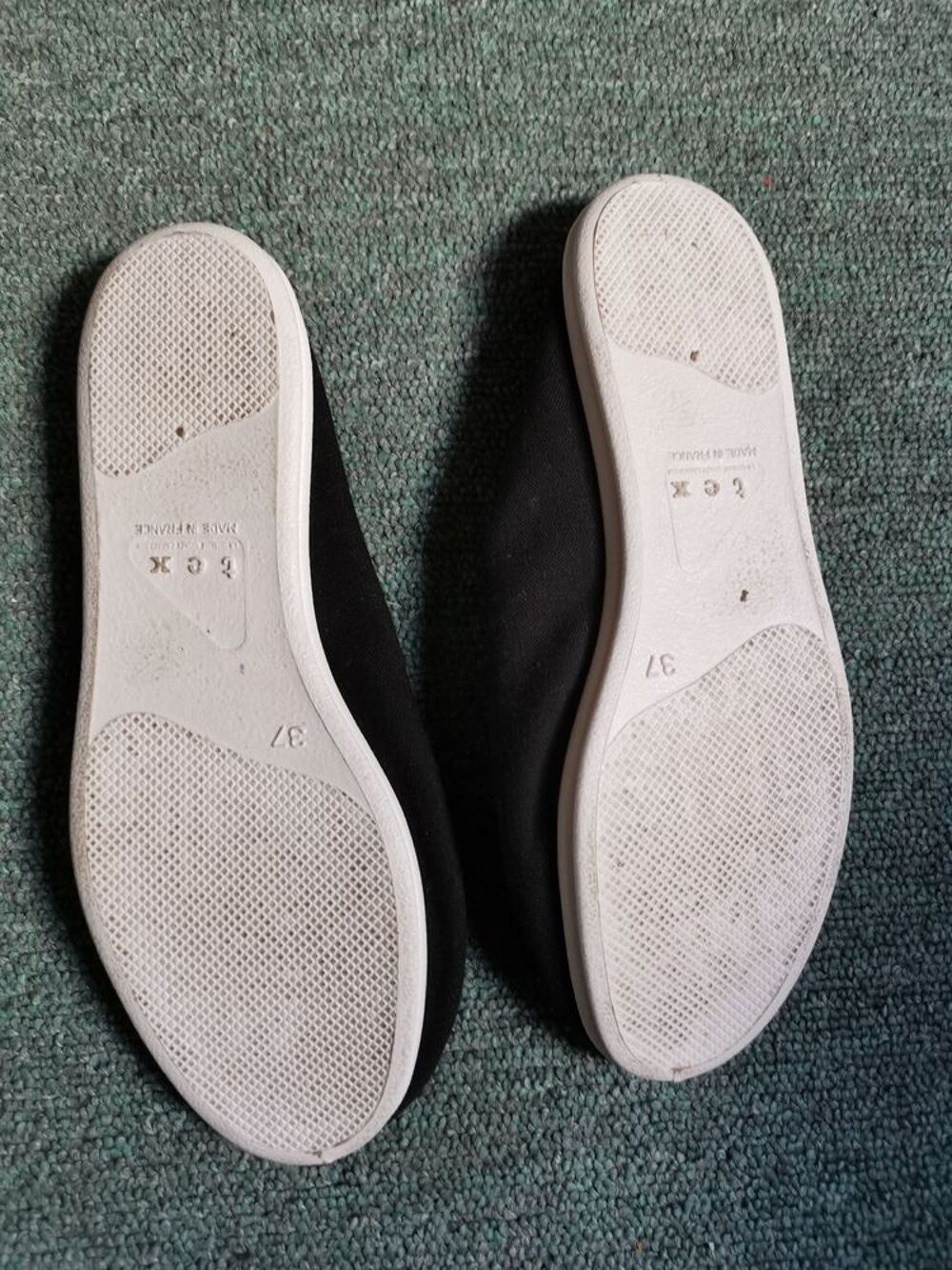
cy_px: 635
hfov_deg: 51.4
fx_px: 990
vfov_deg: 65.3
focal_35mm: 27
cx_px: 476
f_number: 1.8
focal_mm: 5.58
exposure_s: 1/45
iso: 200
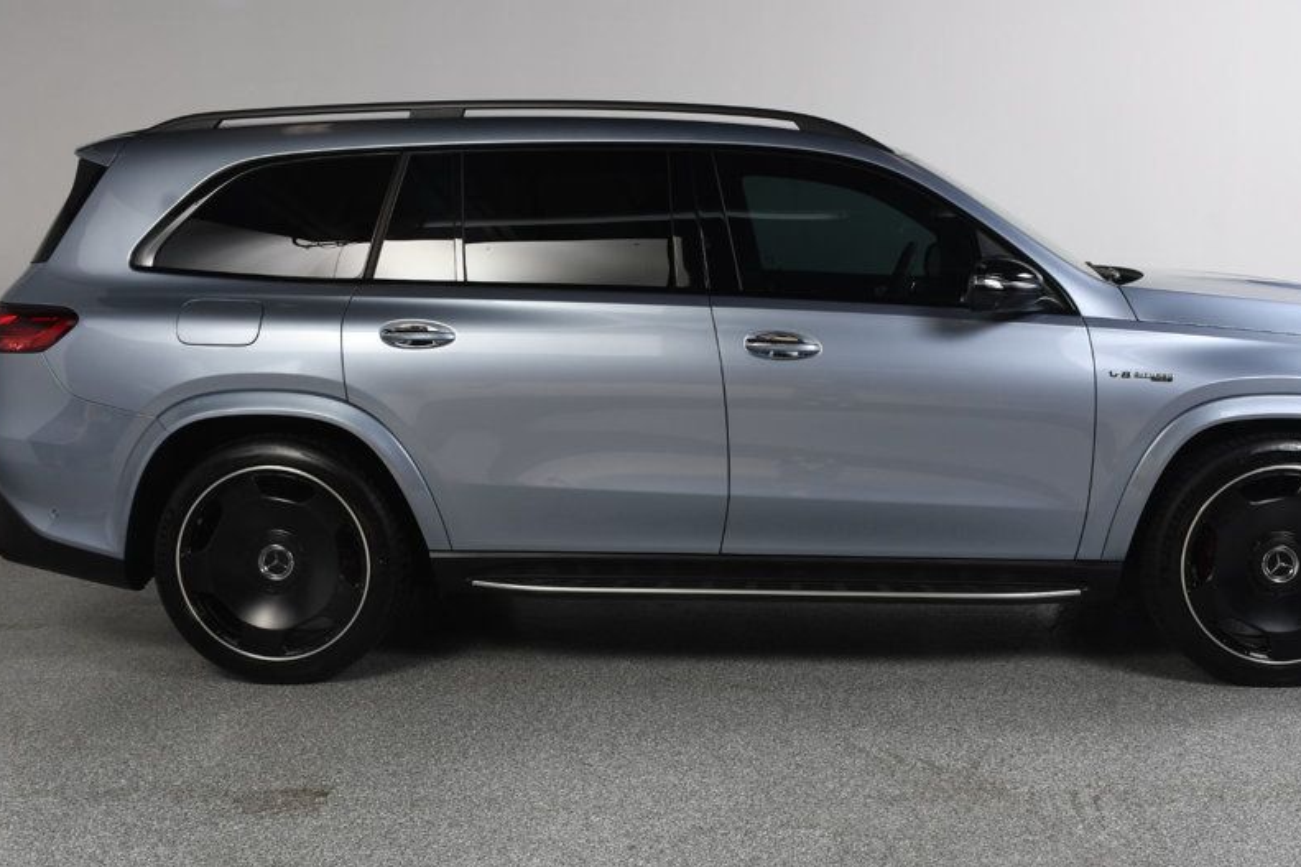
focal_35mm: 44
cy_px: 454
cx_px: 745
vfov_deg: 30.5
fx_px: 1590
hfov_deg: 44.4
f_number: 11
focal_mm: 23
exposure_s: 1/160
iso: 100
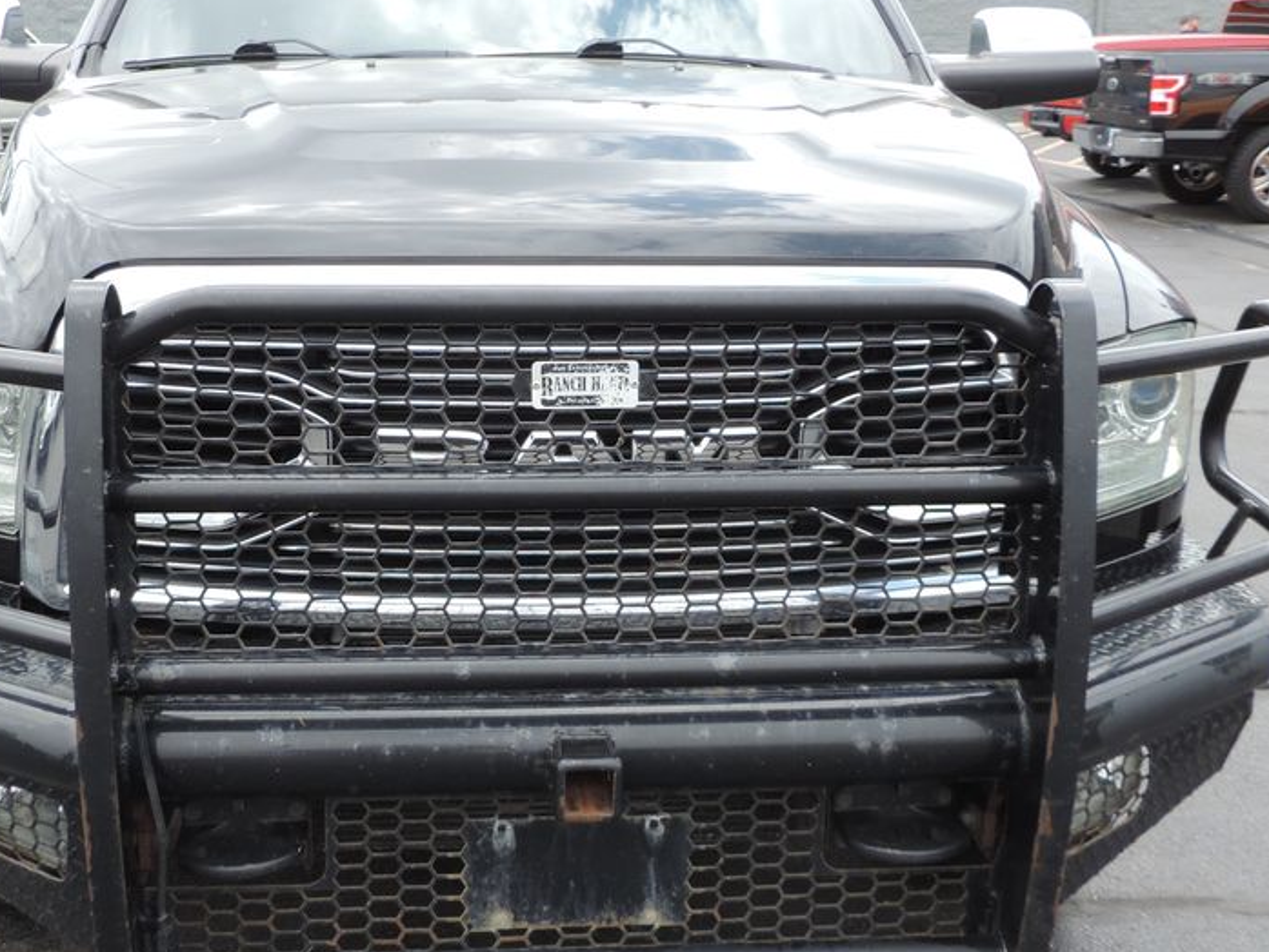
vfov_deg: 32.9
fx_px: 1614
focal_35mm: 44
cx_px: 558
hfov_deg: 42.9
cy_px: 494
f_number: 3
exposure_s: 1/320
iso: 80
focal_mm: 4.3
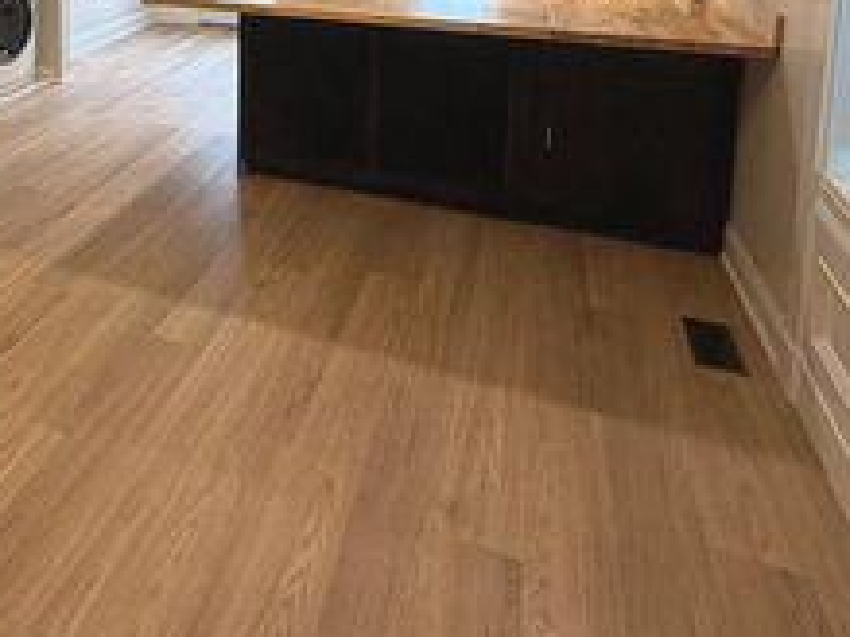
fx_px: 785
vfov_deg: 37.7
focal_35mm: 32
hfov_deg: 53.2
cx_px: 175
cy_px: -45
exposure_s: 1/60
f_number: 2.2
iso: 160
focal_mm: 2.22
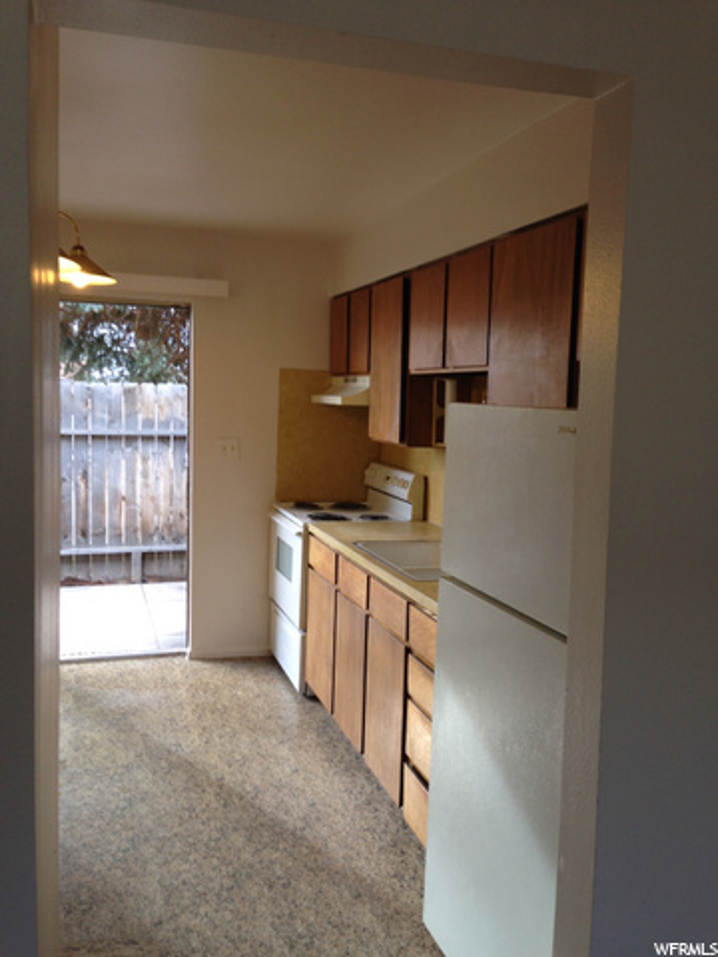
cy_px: 478
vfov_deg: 55.4
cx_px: 359
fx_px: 913
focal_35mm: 33
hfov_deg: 42.9
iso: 50
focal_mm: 4.12
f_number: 2.4
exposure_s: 1/40
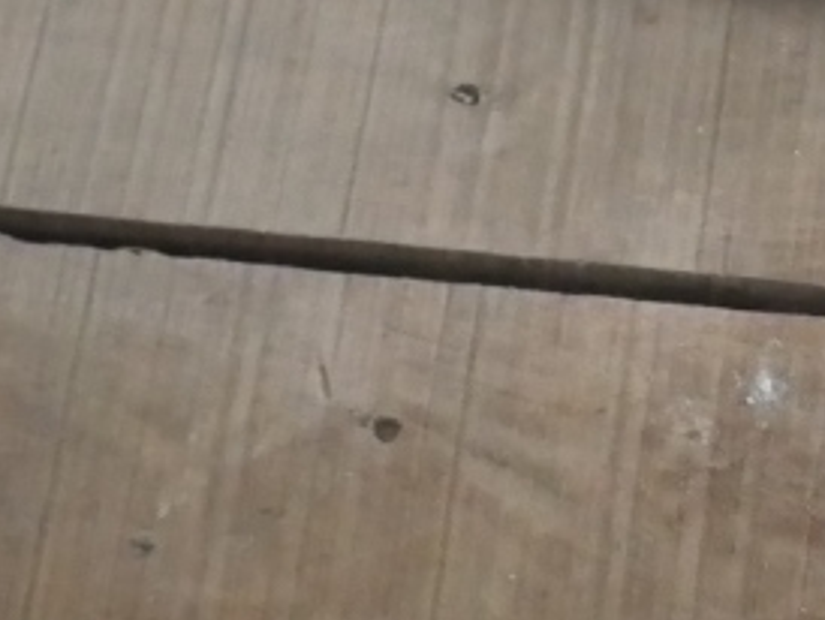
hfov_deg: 18.7
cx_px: 337
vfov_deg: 13.1
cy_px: 1032
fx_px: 2505
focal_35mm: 105
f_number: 1.7
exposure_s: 1/125
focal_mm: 9
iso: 2500
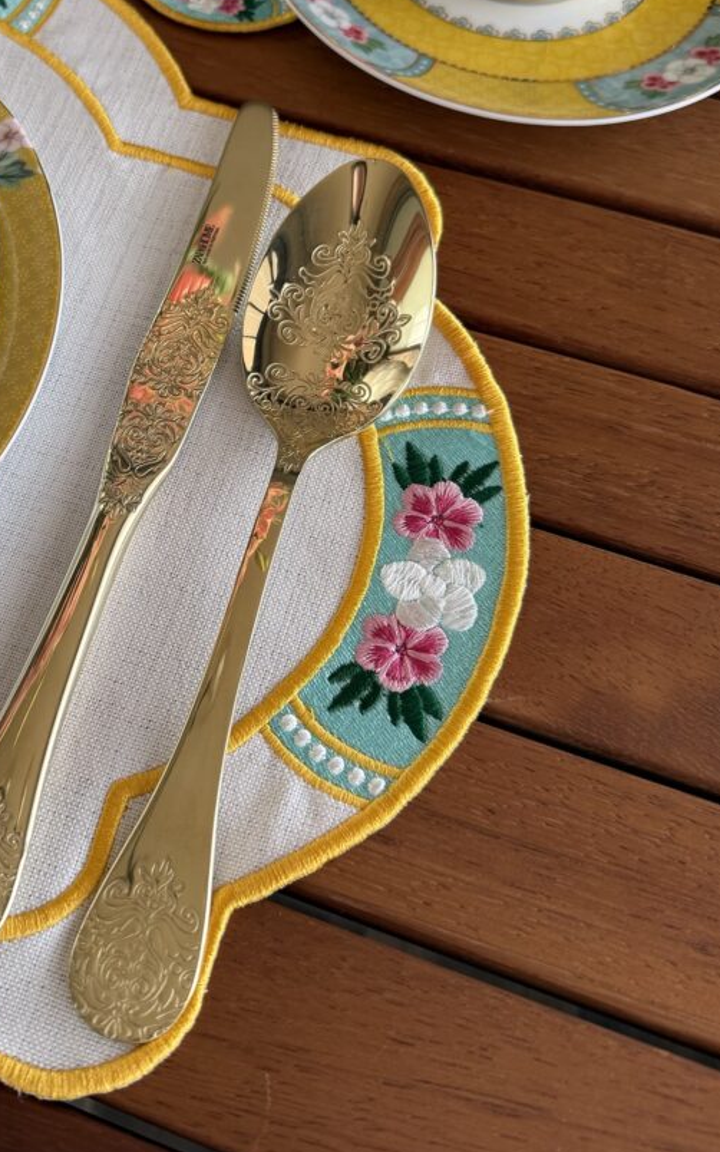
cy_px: 415
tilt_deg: -60.4
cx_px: 125
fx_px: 1193
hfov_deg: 32.5
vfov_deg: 50.9
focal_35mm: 38
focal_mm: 6.76
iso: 100
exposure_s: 1/121
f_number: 1.78
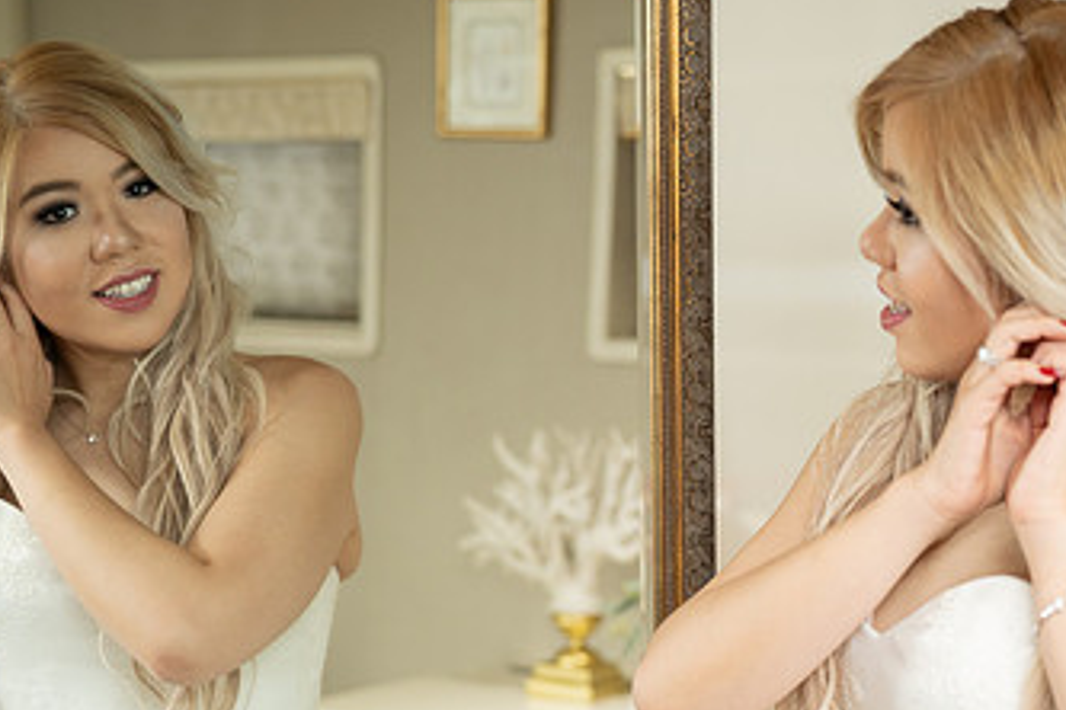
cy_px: 443
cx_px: 679
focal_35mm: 87
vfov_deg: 15.7
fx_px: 2576
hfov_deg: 23.3
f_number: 2.2
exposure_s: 1/250
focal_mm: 50
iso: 500
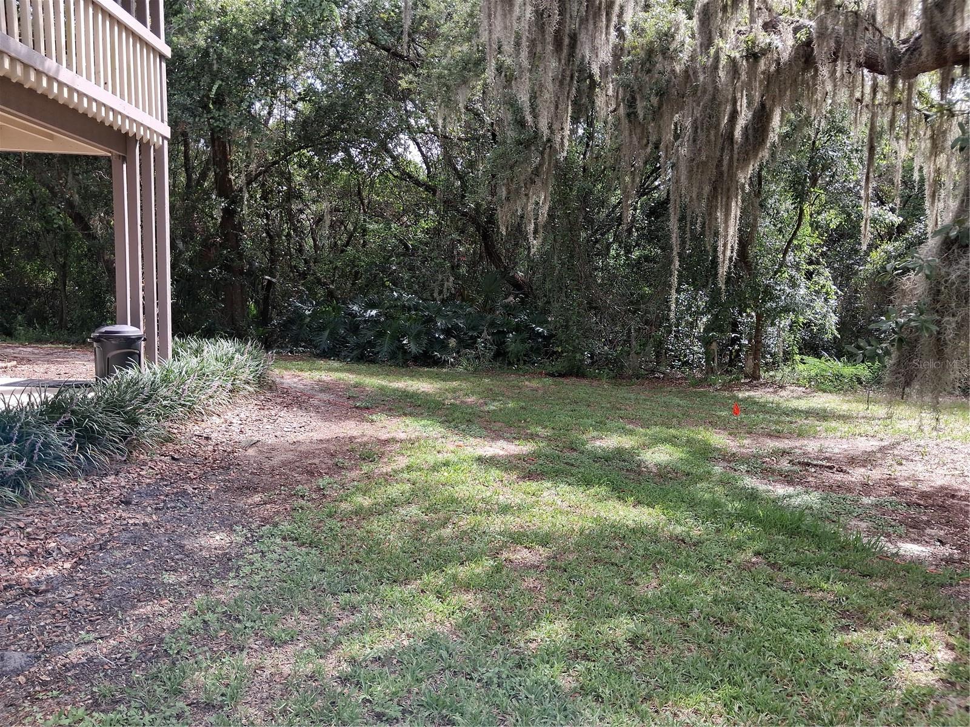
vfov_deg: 51.4
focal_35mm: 27
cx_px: 485
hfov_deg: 65.3
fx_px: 757
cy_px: 364
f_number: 1.8
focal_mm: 4
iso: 25
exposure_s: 1/100
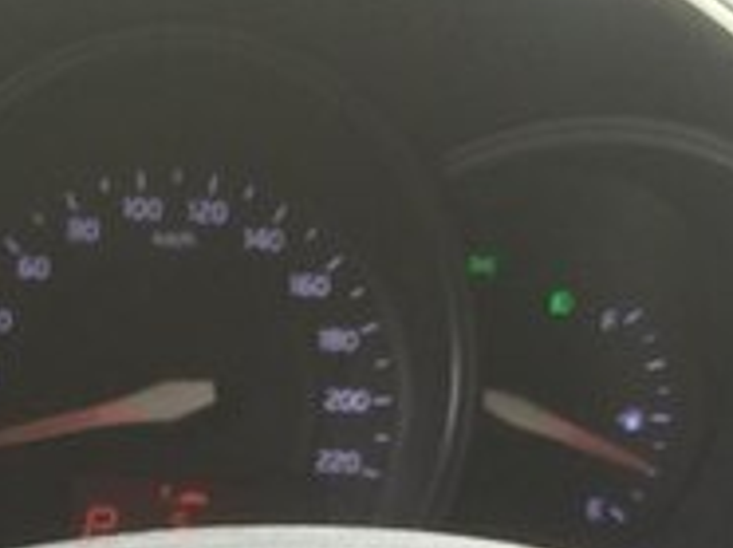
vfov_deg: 13.4
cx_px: 126
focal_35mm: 103
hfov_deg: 18.9
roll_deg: -4.3
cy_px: 857
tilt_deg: -26.0
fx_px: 2178
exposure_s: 1/100
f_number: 2.2
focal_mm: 4.15
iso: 40
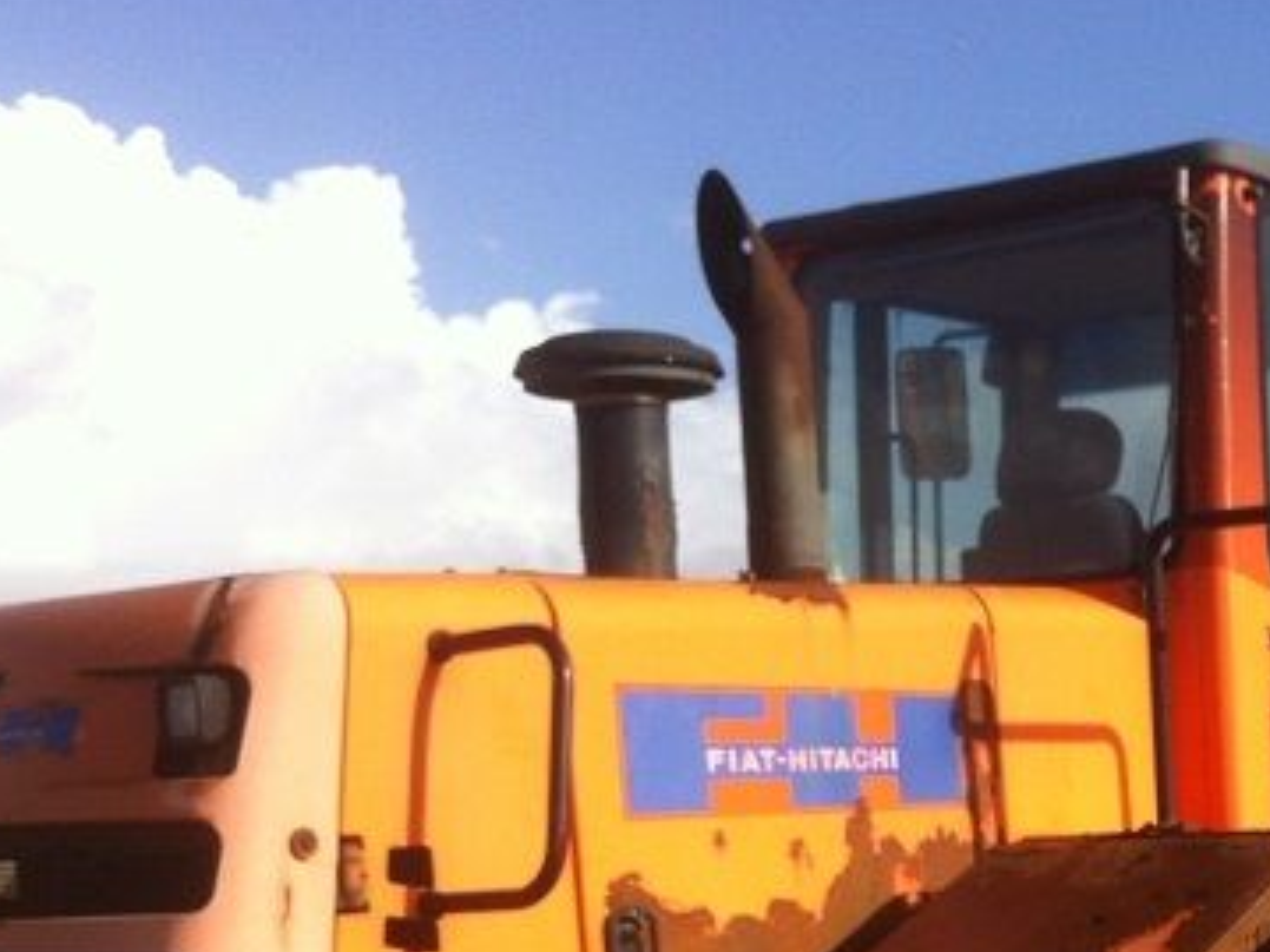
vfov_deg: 18.2
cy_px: 1033
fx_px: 2861
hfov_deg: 24.3
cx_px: 1143
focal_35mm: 78
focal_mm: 3.85
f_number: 2.8
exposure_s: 1/1040
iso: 80
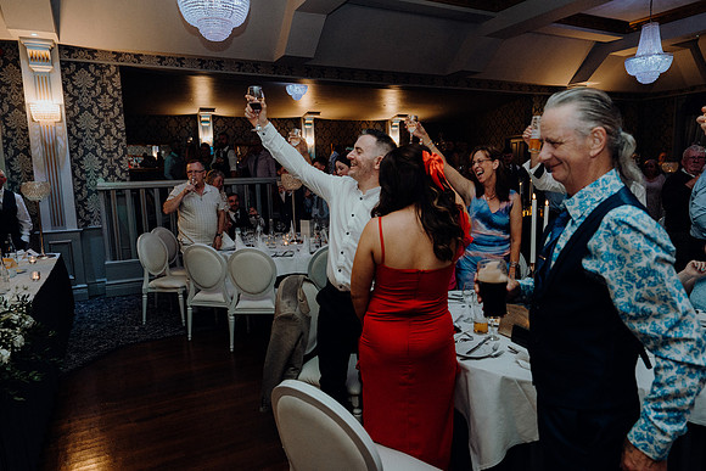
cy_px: 236
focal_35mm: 24
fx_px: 471
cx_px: 353
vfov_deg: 53.2
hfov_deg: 73.7
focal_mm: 24
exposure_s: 1/160
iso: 2500
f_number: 3.5
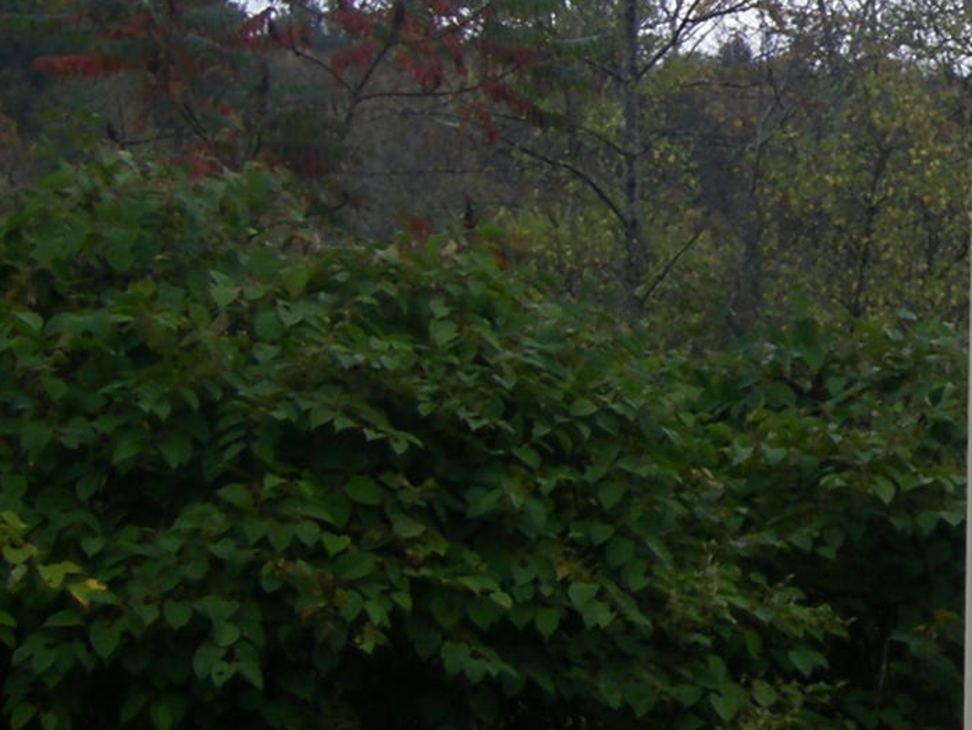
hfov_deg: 11.9
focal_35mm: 163
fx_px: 4579
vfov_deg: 9.1
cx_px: 1090
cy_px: 133
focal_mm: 6.3
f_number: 3.5
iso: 64
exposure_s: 1/200
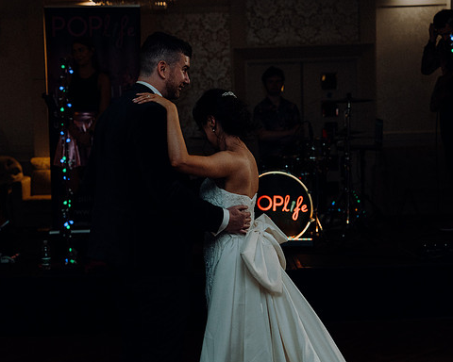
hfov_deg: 27.9
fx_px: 912
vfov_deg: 22.5
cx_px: 211
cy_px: 181
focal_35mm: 68
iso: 2500
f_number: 3.5
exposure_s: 1/160
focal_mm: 60
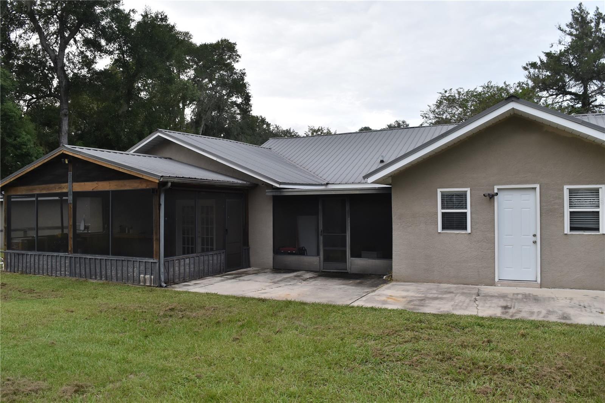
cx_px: 302
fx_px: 454
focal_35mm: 27
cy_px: 202
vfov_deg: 47.9
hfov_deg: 67.4
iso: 400
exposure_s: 1/160
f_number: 6.3
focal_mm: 18
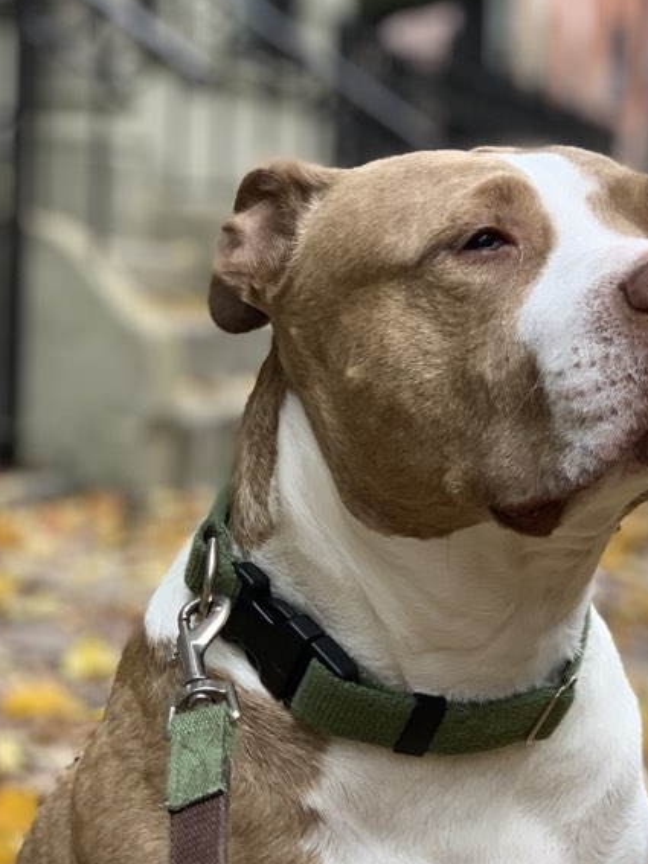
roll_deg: -2.9
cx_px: 662
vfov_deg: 17.9
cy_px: 491
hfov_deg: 13.3
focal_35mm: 110
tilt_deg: -3.4
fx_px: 2747
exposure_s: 1/122
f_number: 2.4
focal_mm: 6
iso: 50
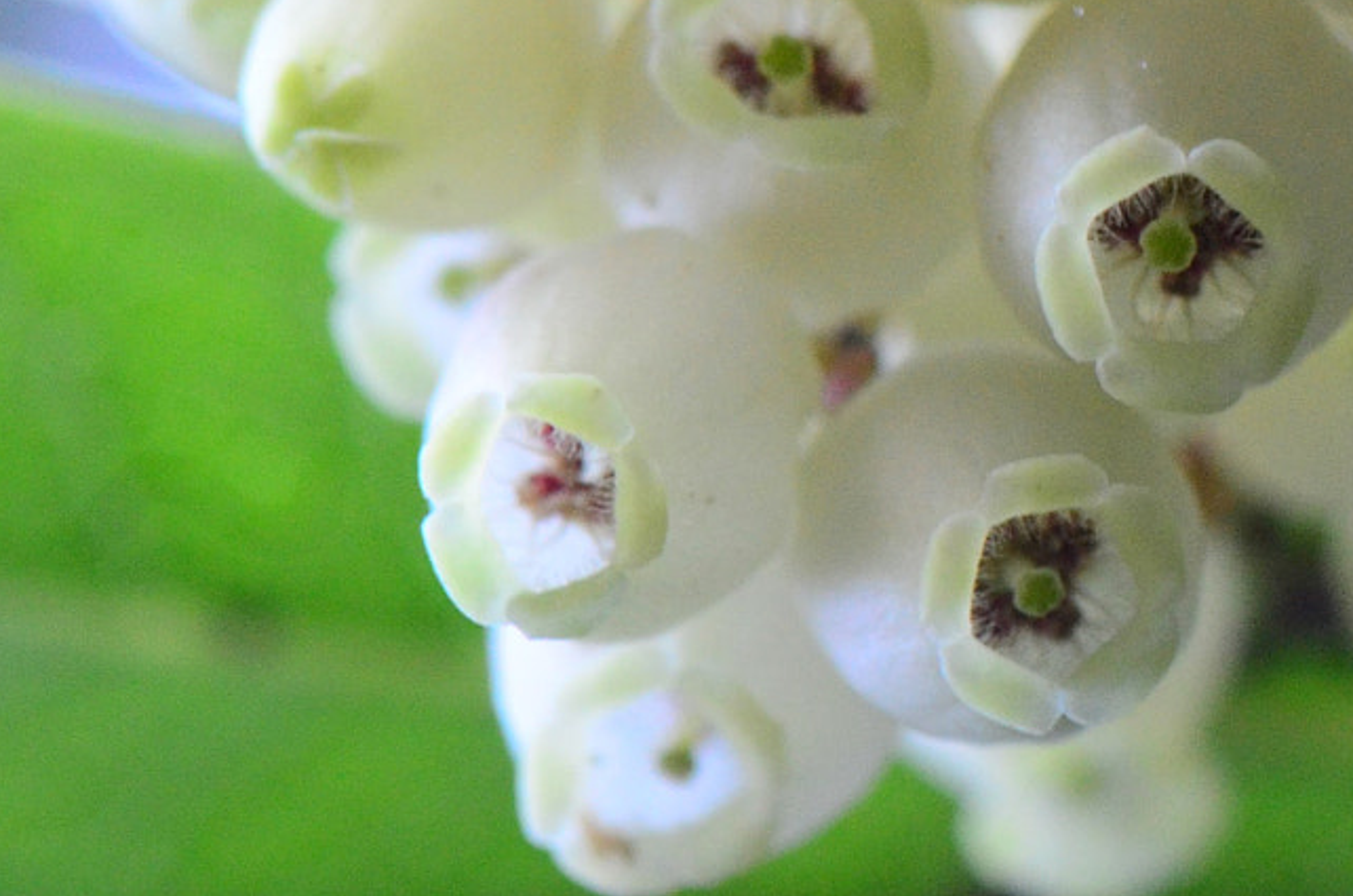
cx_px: 1475
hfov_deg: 4.1
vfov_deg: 2.7
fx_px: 18847
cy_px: 236
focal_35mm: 503
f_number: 10
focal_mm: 105
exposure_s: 1/100
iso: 1600
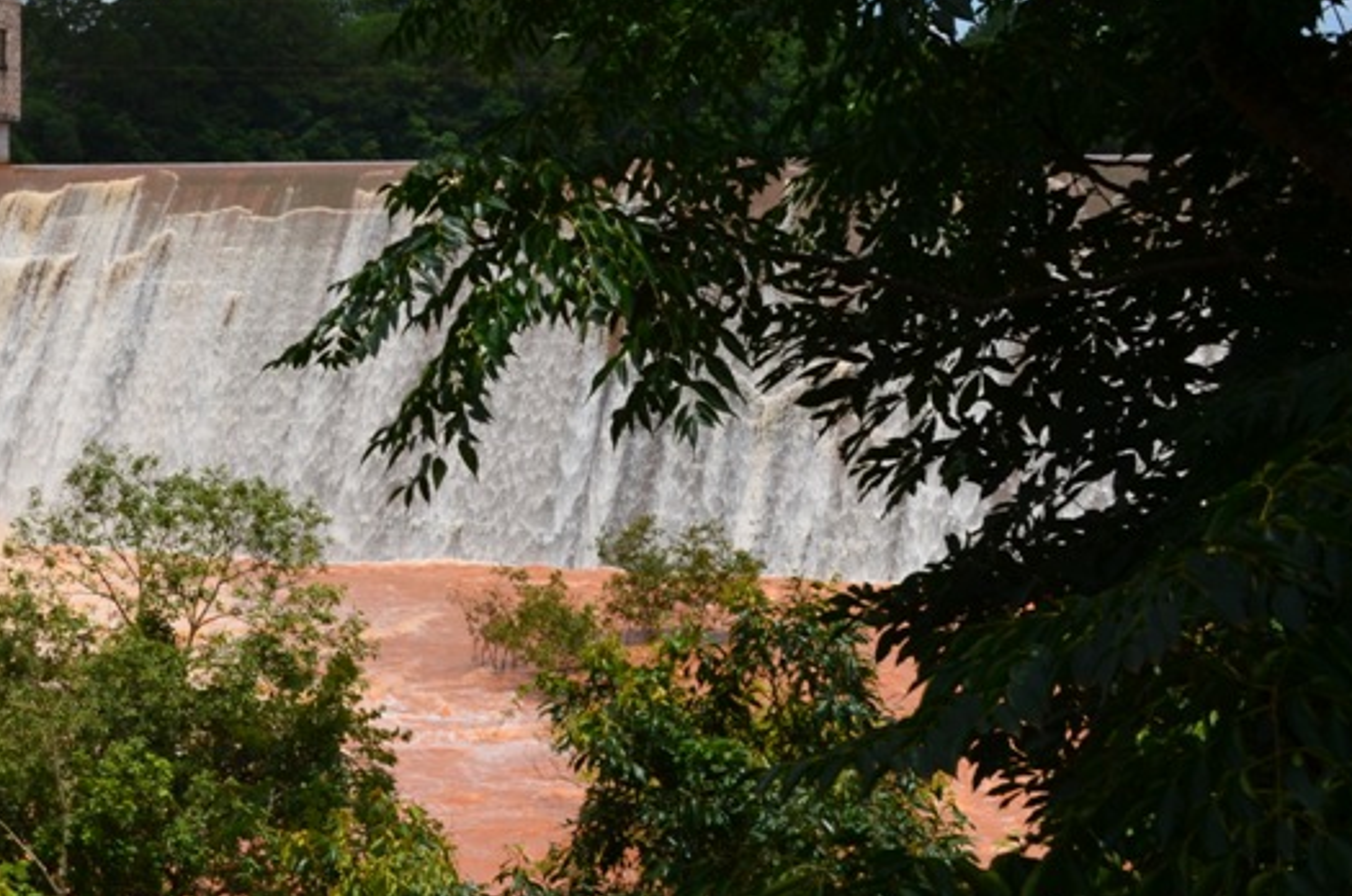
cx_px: 196
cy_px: 342
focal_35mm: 76
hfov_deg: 26.0
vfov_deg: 17.9
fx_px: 2849
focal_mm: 26
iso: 100
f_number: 11
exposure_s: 1/160
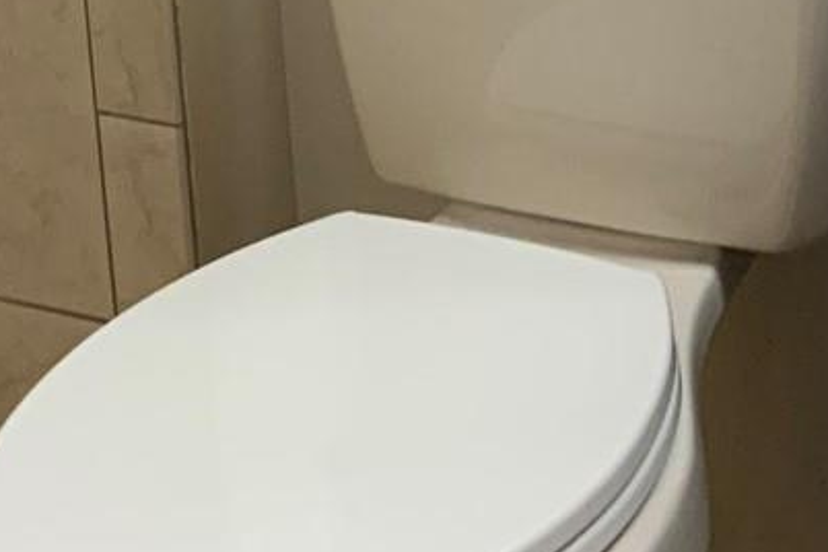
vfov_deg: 10.6
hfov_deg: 17.0
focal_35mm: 120
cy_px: -505
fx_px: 2760
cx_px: 517
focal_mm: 3
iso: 125
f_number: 1.8
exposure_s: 1/60
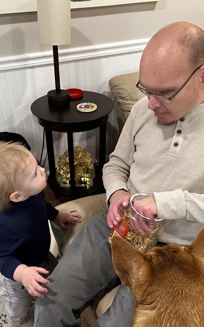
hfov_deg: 37.2
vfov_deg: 56.7
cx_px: 88
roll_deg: +1.2
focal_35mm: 34
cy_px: 163
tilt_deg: -32.4
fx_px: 302
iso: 800
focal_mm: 6.86
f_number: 1.78
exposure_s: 1/60
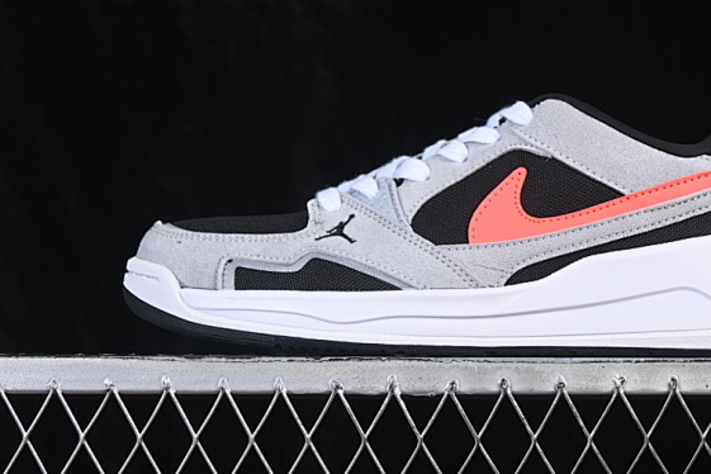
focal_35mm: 107
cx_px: 468
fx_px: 2113
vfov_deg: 12.8
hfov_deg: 19.0
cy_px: 146
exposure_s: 1/80
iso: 160
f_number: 7.1
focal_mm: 50
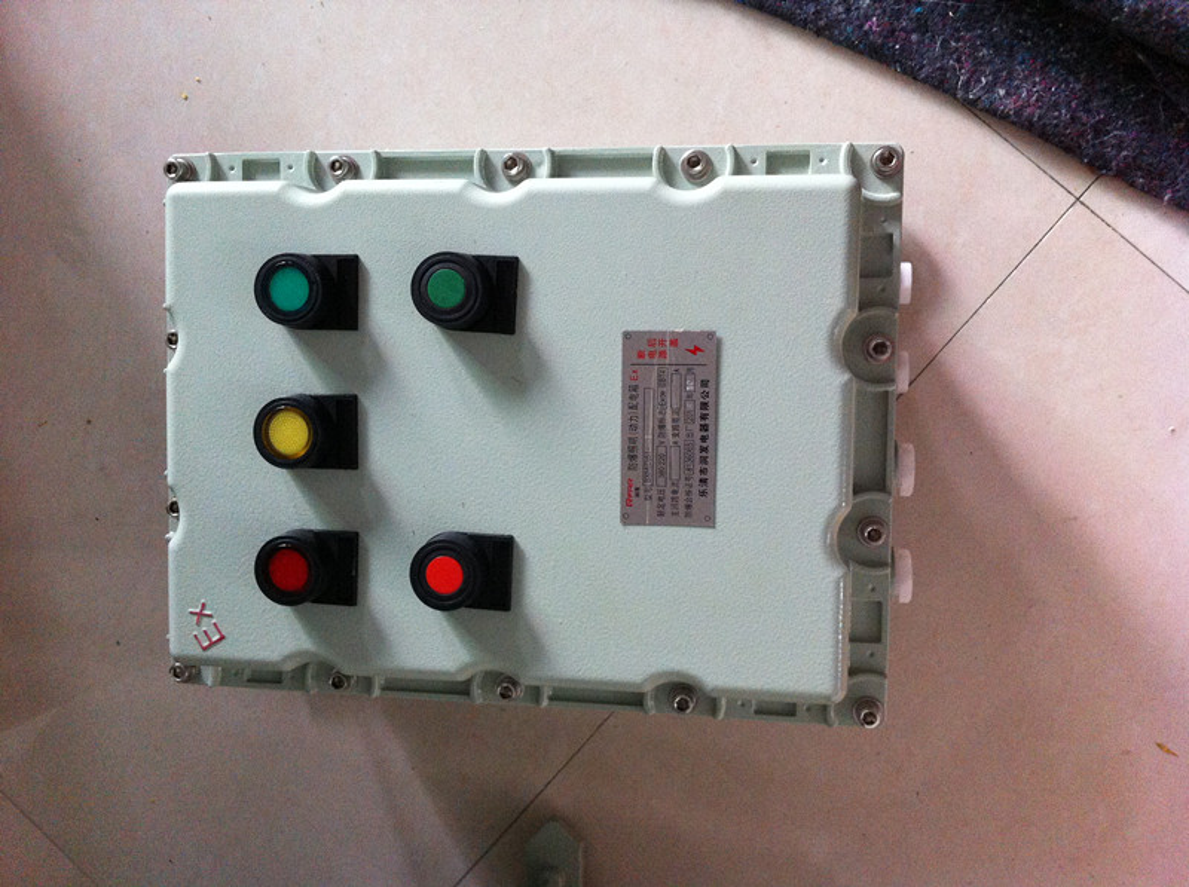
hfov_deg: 52.7
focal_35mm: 35
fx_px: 1200
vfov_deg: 40.6
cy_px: 444
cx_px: 594
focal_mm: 3.85
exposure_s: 1/15
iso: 250
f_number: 2.8
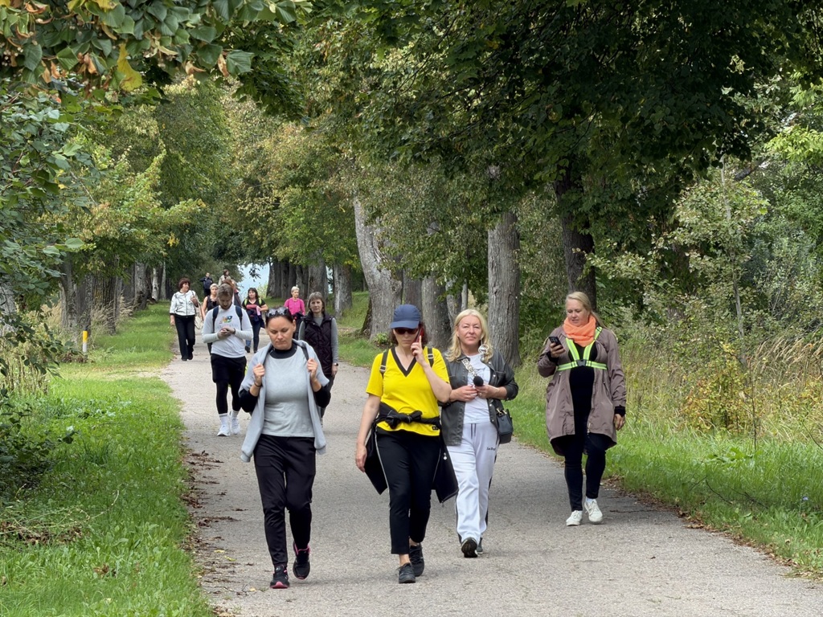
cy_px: 308
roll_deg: +0.3
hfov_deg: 9.9
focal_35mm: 200
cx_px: 412
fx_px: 4755
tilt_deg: +1.4
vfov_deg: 7.4
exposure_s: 1/168
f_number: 2.8
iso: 40
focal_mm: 16.89
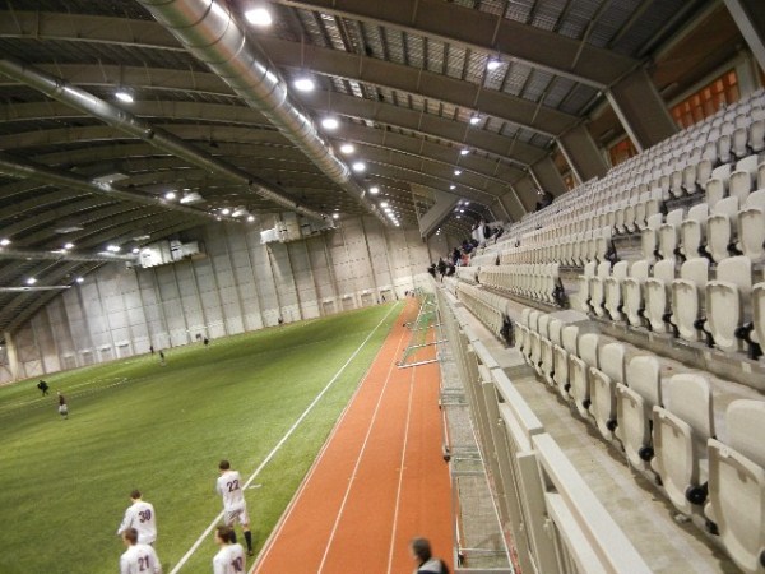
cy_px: 287
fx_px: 663
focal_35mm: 30
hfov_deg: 60.0
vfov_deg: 46.8
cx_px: 382
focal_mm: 5.4
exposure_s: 1/23.5
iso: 400
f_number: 3.5
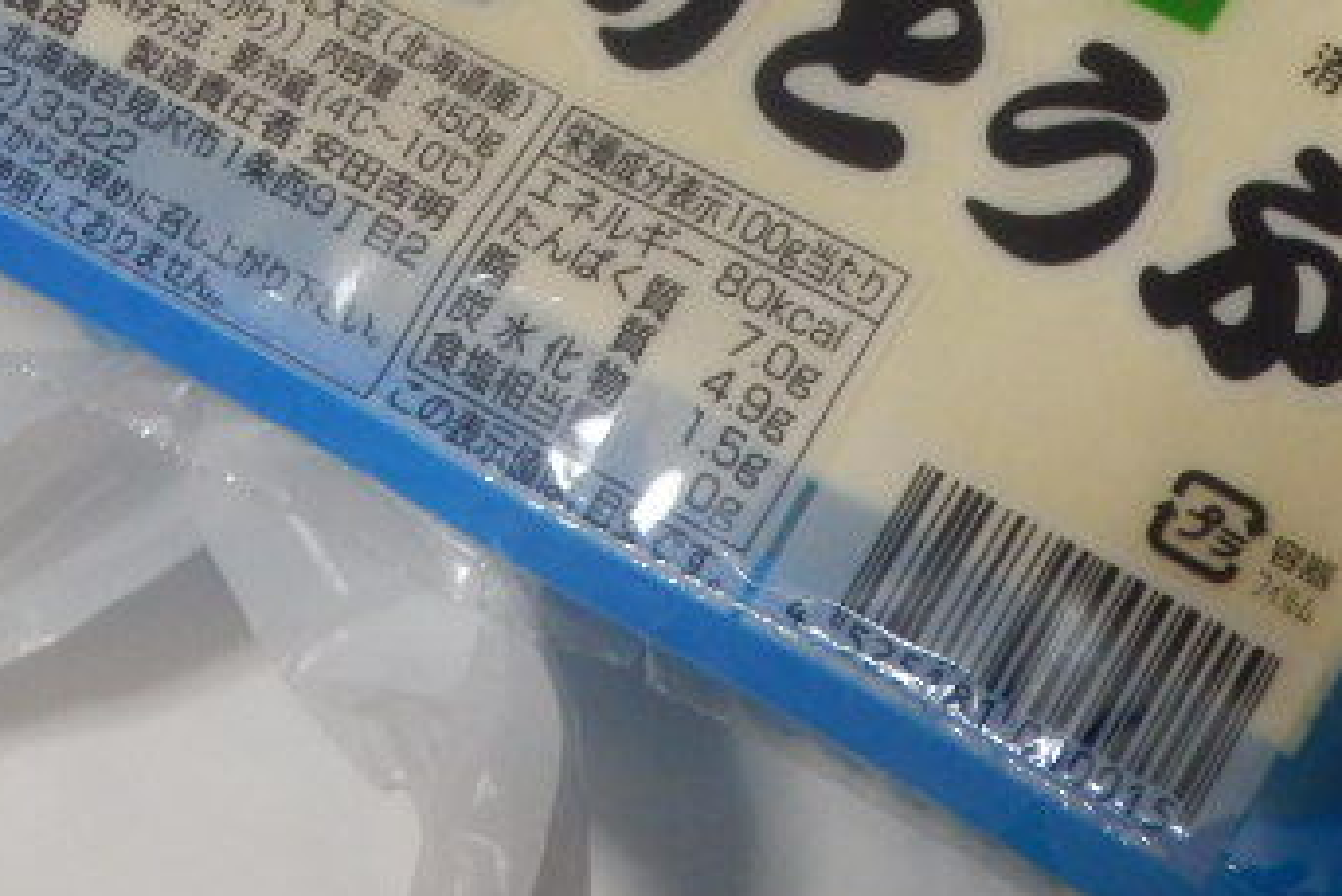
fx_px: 3692
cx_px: 661
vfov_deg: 13.6
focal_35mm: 99
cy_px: -31
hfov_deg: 20.6
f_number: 4.4
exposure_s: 1/50
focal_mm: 9.1
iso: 800
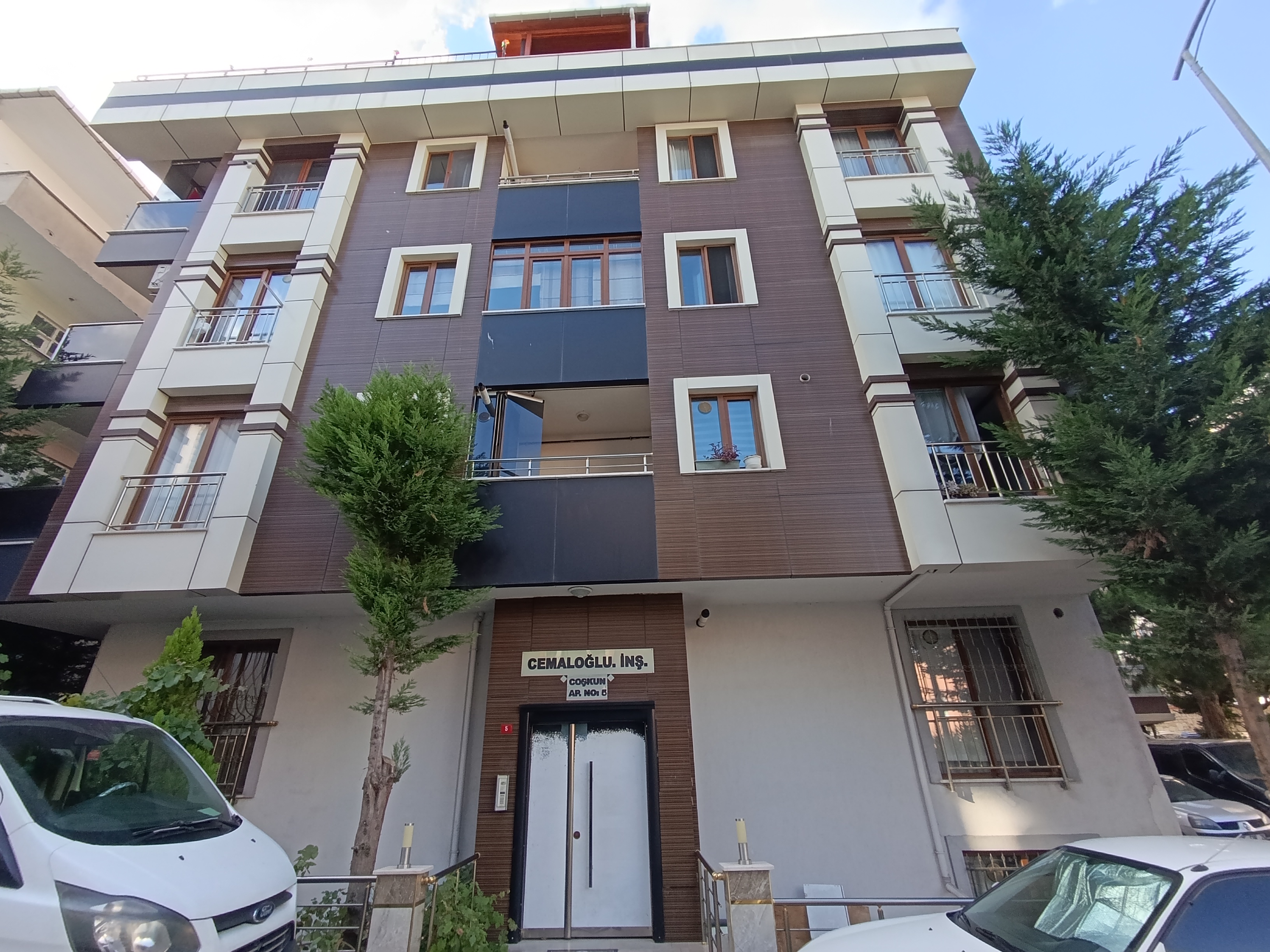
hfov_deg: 94.5
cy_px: 476
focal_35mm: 16
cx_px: 635
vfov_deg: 78.1
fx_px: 587
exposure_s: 1/110
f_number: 2.2
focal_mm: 1.65
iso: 50
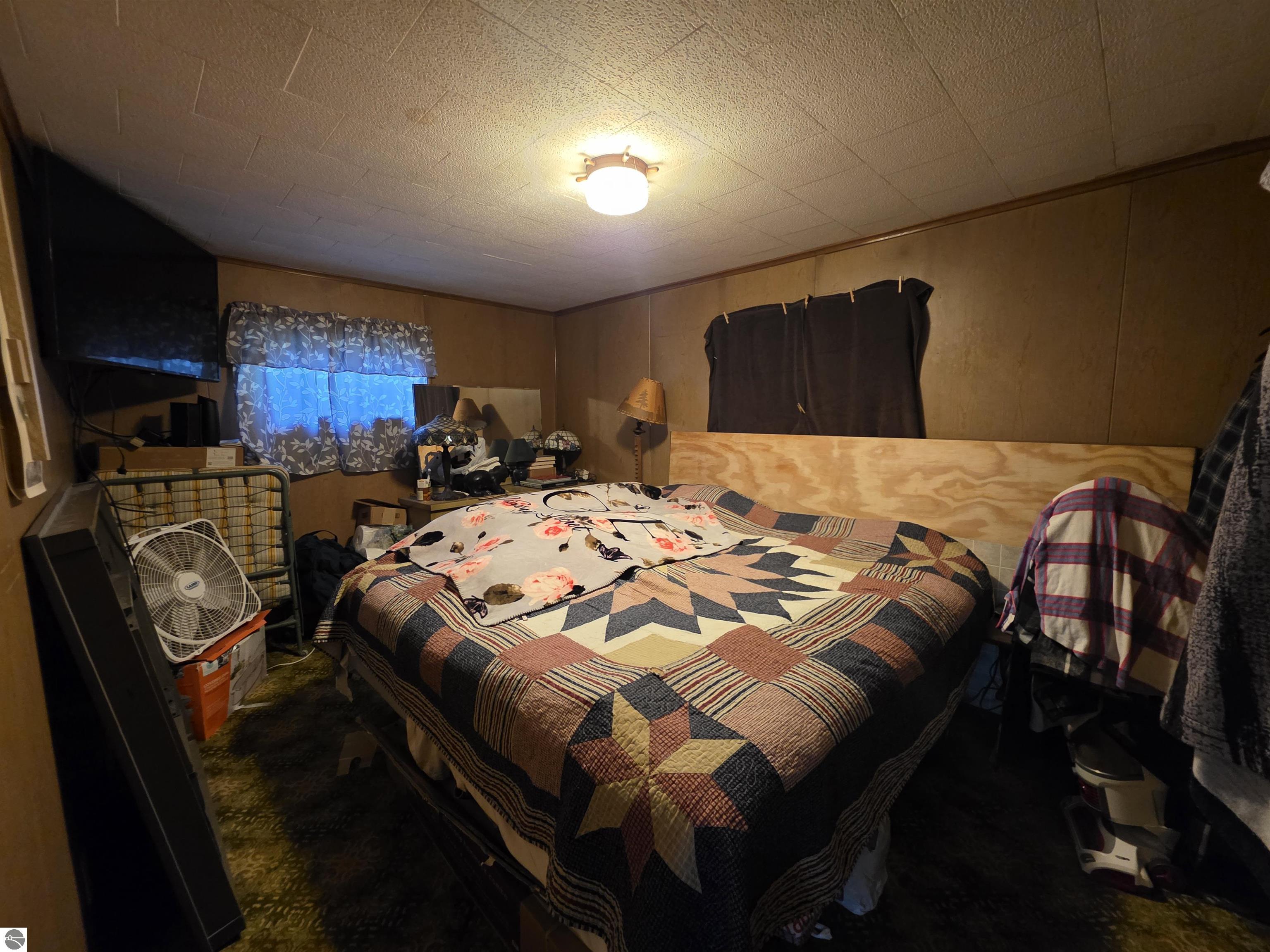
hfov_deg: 106.2
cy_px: 476
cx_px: 635
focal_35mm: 13
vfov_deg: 89.9
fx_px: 477
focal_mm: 2.2
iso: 640
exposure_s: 1/60
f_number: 1.9
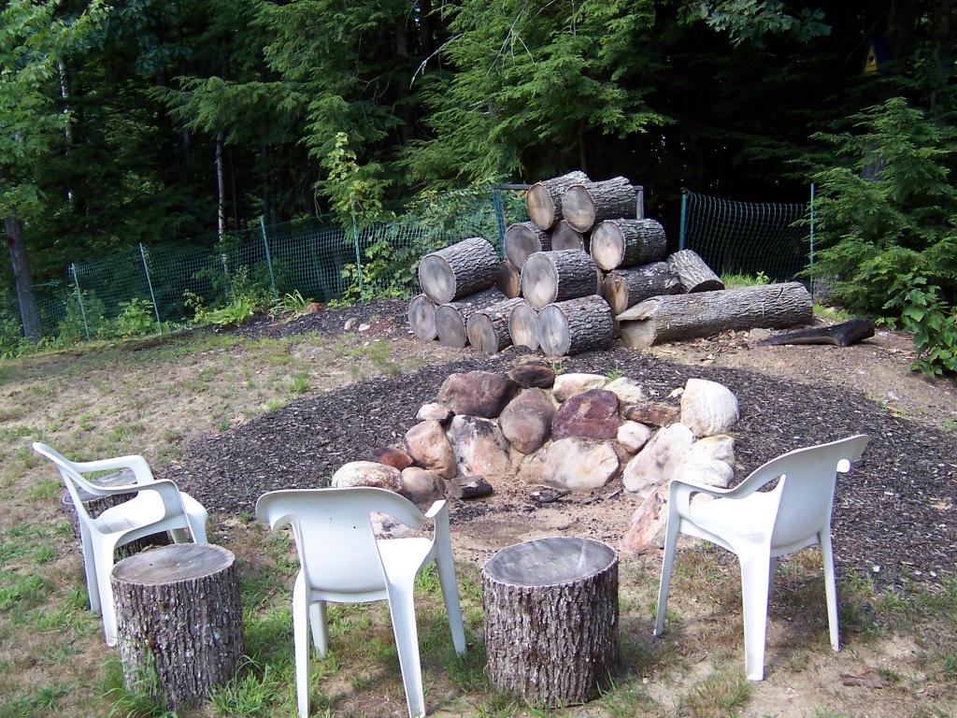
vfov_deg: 39.7
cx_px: 478
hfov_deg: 51.4
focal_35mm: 36
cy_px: 359
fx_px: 995
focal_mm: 5.6
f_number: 3.4
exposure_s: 1/125
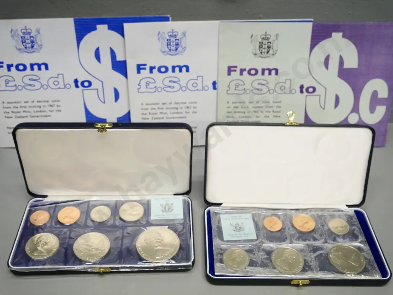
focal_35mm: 36
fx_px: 409
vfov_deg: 39.7
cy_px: 148
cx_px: 196
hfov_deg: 51.4
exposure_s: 1/320
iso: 3200
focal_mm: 18
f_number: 5
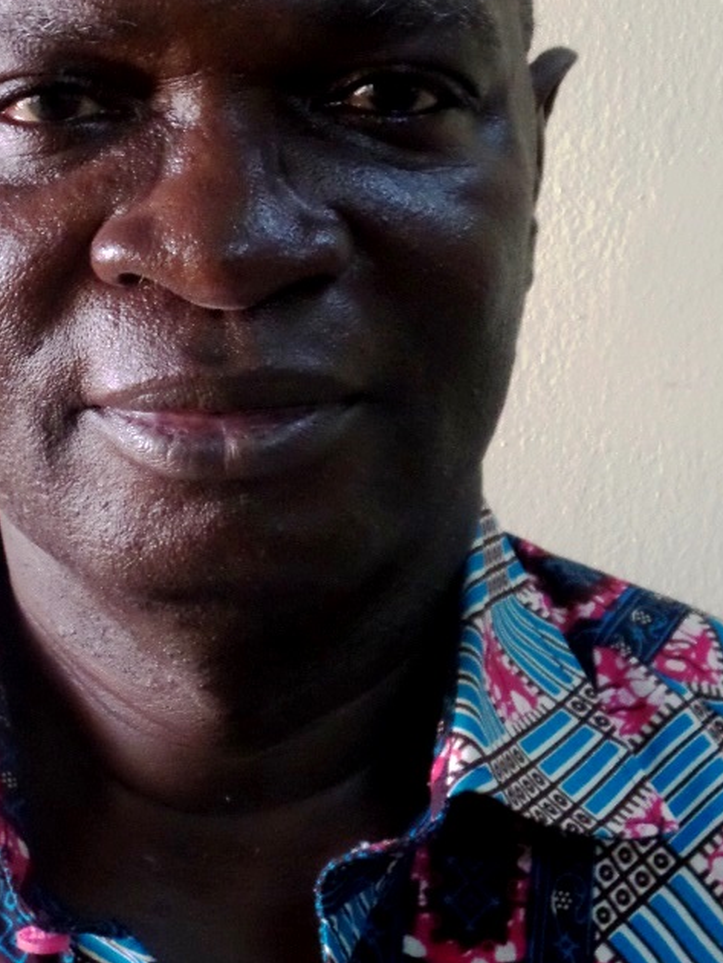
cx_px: 190
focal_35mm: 104
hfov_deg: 14.2
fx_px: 2894
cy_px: 293
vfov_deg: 18.8
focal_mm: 11.4
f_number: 3.6
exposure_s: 1/45
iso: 800
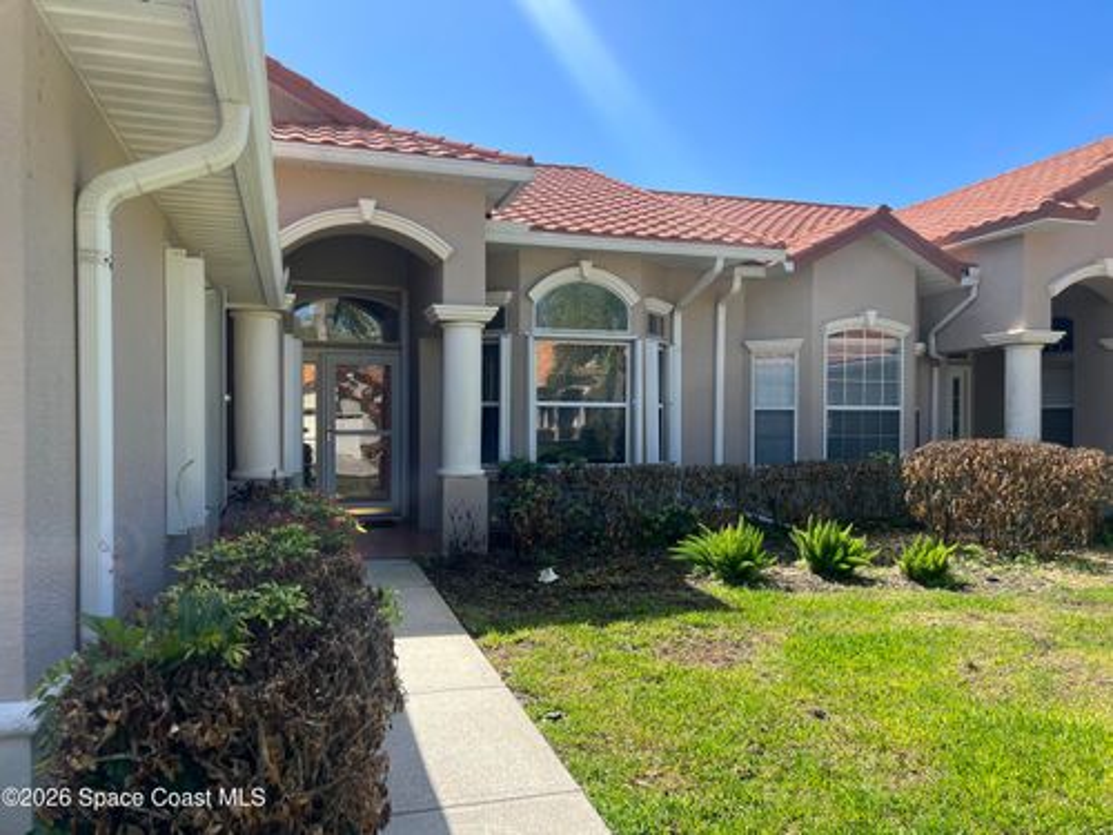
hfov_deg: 67.3
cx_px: 556
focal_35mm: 26
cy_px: 418
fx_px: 836
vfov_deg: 53.1
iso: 50
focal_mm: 5.7
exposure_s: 1/2353
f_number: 1.5
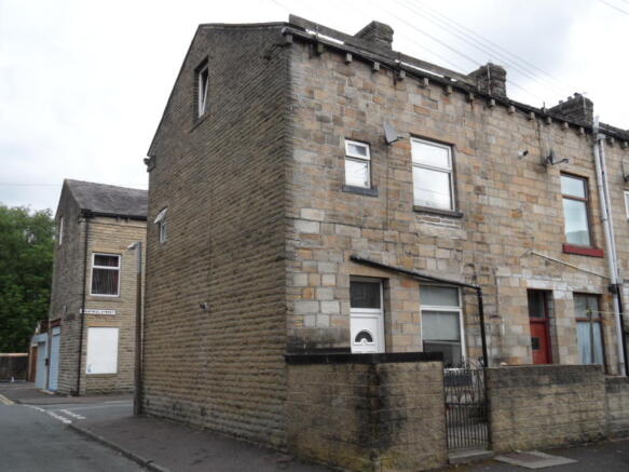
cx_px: 314
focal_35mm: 32
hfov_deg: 56.8
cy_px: 236
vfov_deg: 44.1
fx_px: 581
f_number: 3.4
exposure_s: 1/350
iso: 80
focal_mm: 5.3
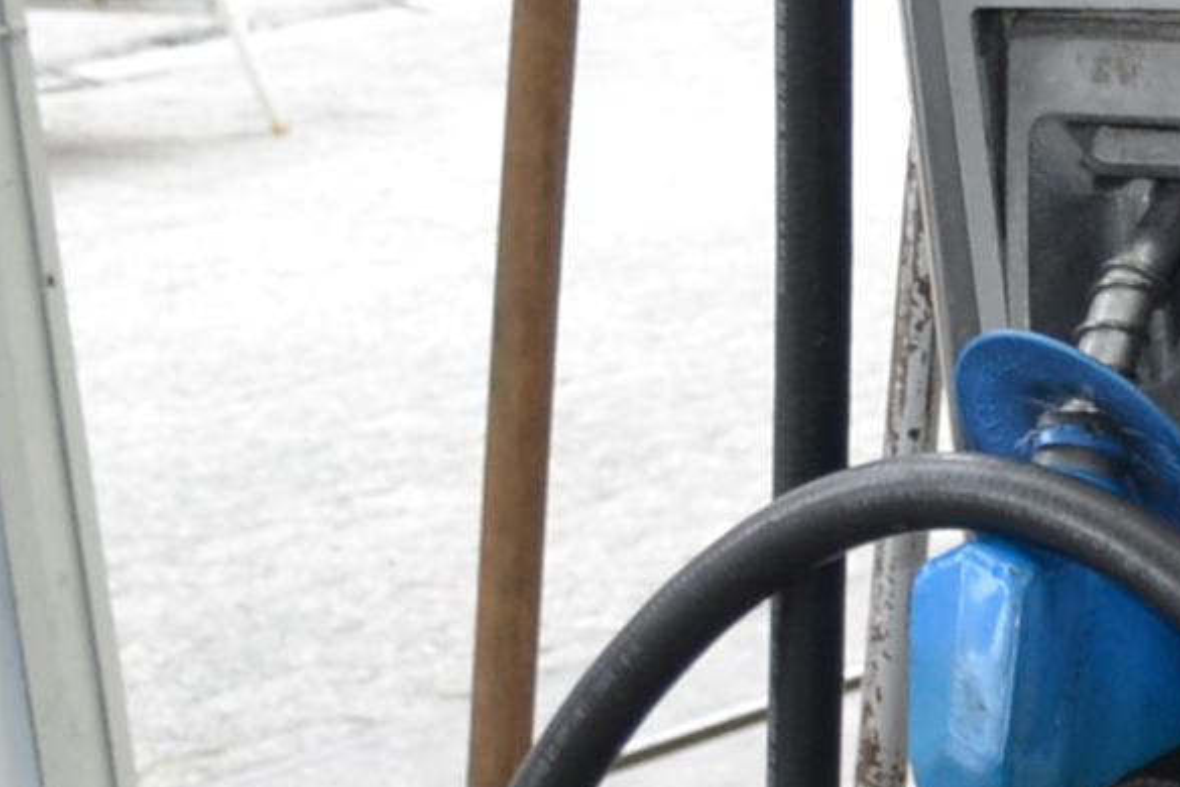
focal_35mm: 195
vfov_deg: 6.7
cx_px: 2790
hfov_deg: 9.4
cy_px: 1737
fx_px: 6391
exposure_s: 1/100
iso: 400
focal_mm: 22
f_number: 4
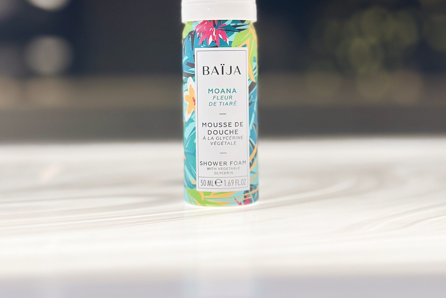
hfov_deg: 30.1
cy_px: 84
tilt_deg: -0.2
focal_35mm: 67
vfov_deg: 20.2
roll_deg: +0.5
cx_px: 222
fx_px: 830
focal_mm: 6.86
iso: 80
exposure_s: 1/238
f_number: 1.78
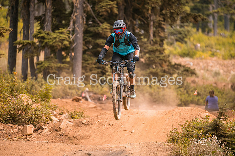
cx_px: 118
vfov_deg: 6.9
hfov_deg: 10.3
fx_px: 1305
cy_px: 78
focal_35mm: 200
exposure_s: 1/1600
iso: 400
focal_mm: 200
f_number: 2.8
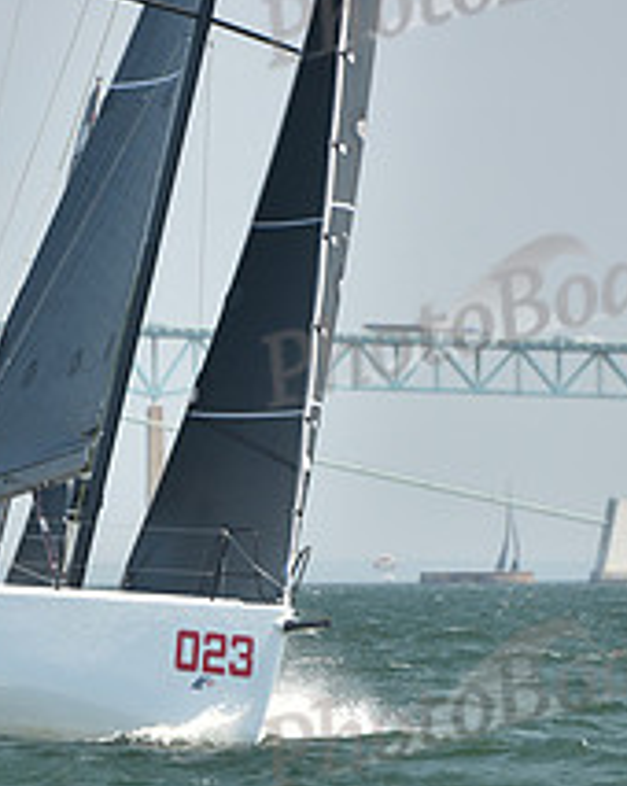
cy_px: 555
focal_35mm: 512
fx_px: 11893
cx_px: 74
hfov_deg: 3.0
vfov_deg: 3.8
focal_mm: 200
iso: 250
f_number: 4.5
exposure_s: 1/640
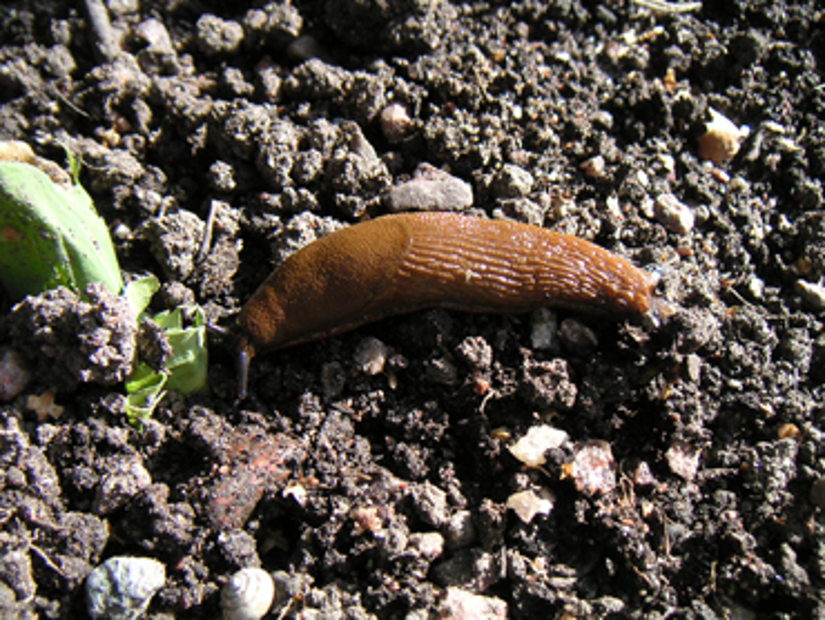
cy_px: 310
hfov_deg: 48.9
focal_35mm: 38
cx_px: 412
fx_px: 906
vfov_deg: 37.8
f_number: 2.8
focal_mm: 6
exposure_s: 1/180
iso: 50
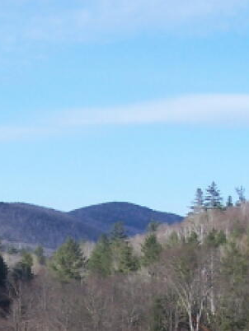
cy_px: 370
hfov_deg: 11.5
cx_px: 75
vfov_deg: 14.9
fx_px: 1236
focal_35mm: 129
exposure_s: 1/640
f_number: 2.8
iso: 80
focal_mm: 6.3
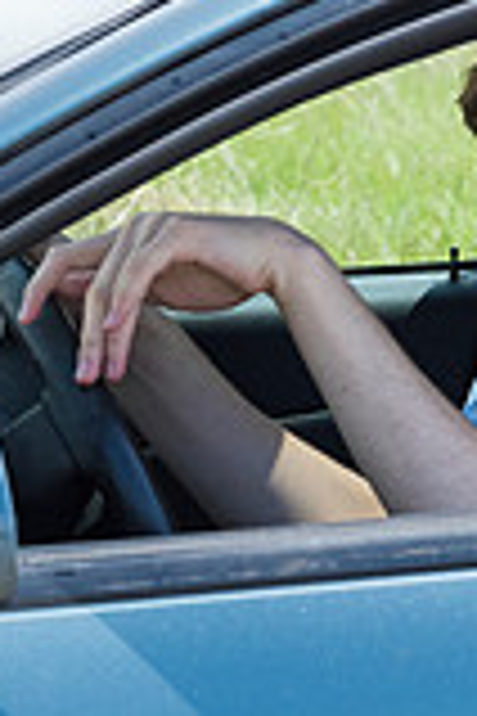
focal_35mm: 255
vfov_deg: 8.1
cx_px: 927
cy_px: 367
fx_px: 5068
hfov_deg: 5.3
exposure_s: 1/800
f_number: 7.1
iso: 1000
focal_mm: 70
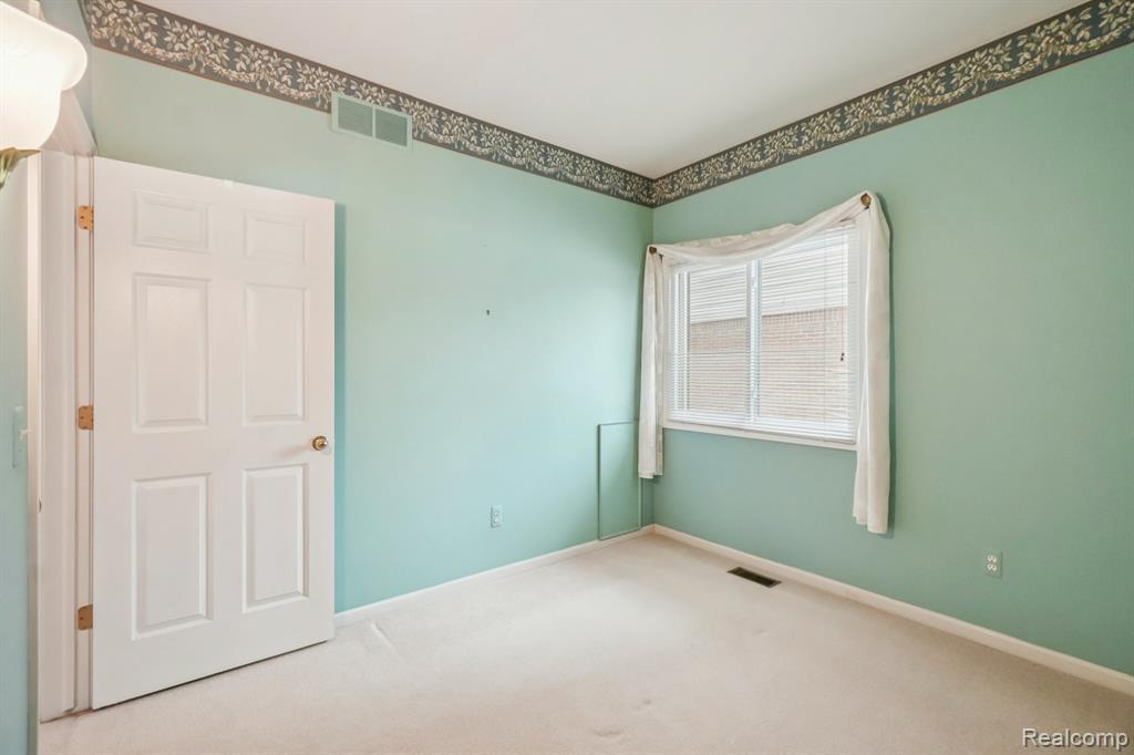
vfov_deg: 77.3
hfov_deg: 100.4
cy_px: 378
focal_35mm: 15
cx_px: 567
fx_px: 472
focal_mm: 10
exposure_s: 1/30
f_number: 8
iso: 1000
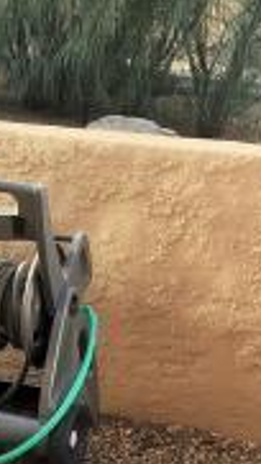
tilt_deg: -15.3
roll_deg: -0.1
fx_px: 1376
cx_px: -361
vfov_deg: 19.0
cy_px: 346
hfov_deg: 9.6
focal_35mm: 112
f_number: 2.2
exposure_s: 1/198
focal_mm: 4.15
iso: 32
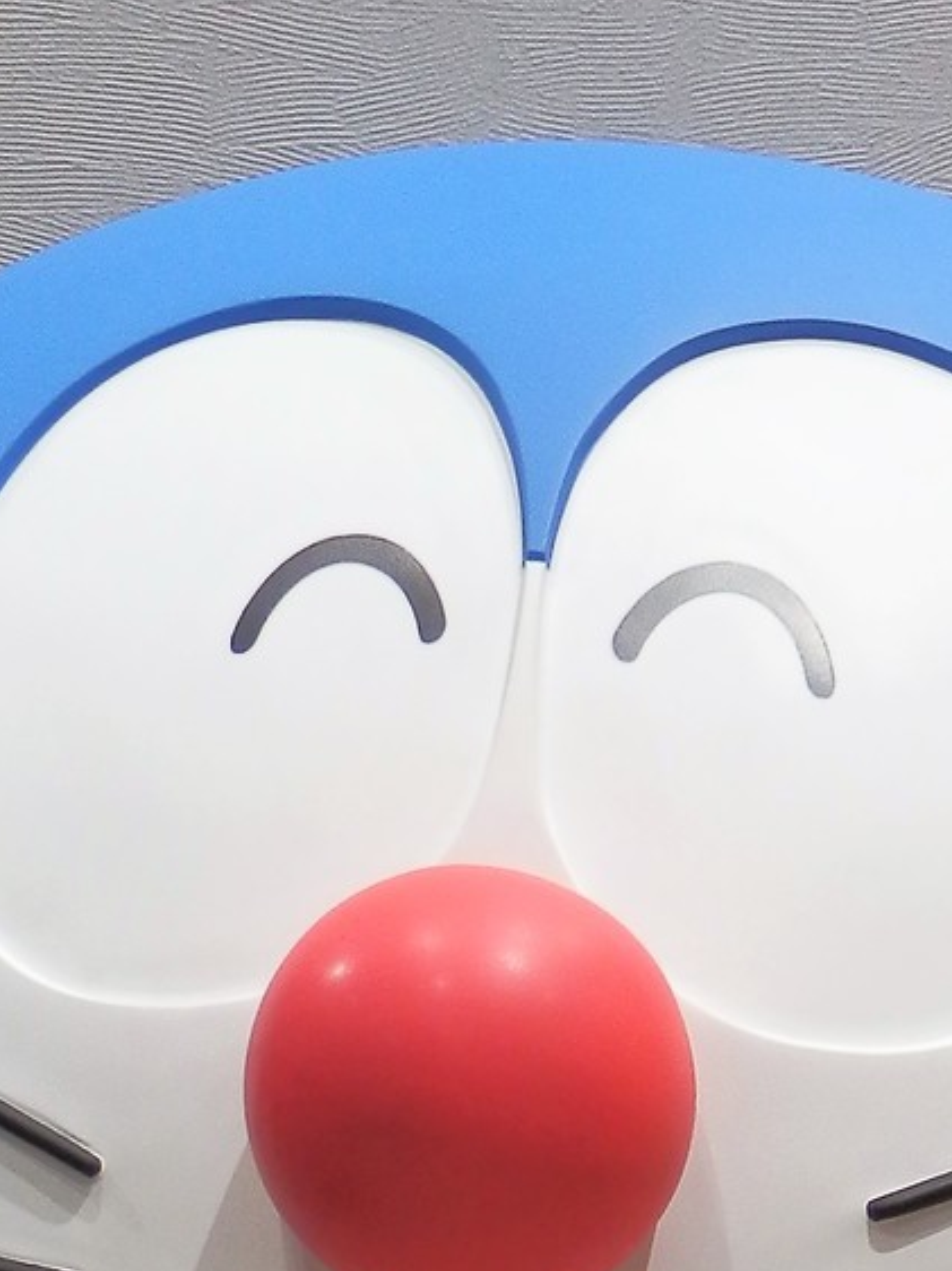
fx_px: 3266
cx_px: 572
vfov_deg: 19.0
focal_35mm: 89
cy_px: 1965
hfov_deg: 16.6
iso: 125
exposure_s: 1/30
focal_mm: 4.5
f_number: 3
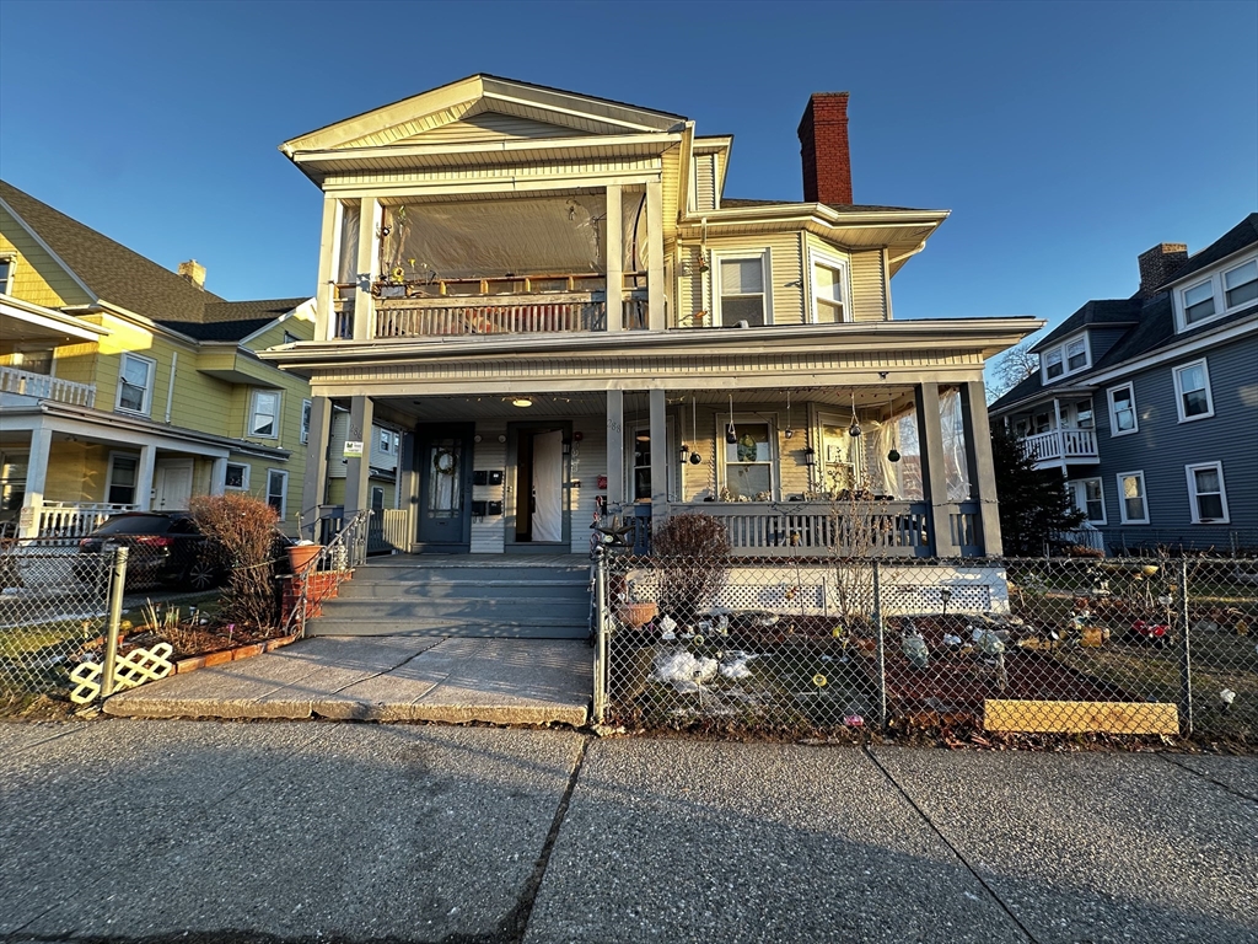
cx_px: 629
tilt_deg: +7.2
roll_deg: +0.6
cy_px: 472
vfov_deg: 85.7
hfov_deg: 102.1
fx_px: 509
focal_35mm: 14
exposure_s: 1/99
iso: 40
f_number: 2.2
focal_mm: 2.22
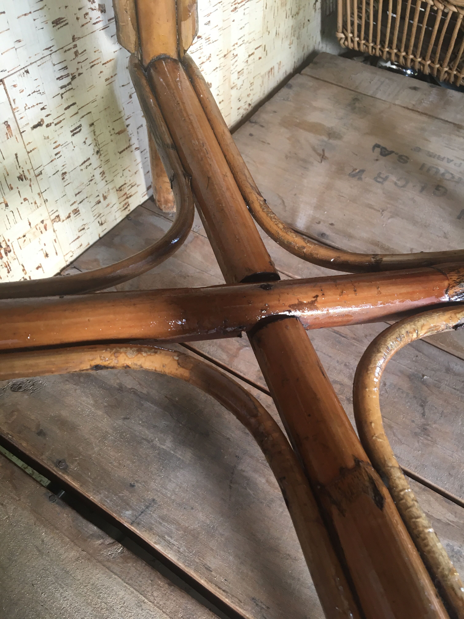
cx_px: 232
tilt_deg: -50.4
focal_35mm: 29
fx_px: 518
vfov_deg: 61.7
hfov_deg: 48.2
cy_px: 310
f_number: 2.2
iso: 100
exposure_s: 1/33
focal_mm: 4.15
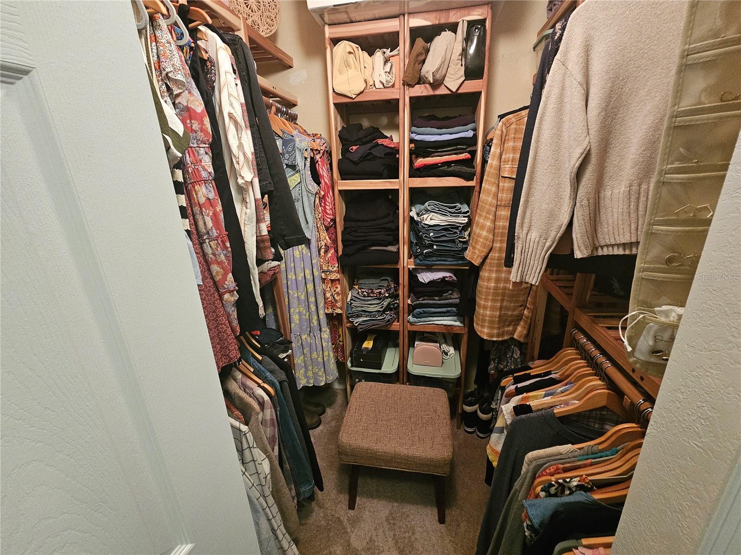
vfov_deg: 89.9
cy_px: 278
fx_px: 278
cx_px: 370
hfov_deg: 106.2
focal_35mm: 13
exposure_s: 1/24
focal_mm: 2.2
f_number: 2.2
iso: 800
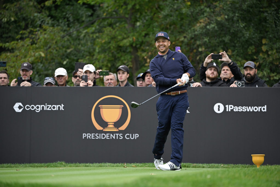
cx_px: 140
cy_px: 94
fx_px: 1867
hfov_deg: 8.6
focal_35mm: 240
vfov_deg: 5.7
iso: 1250
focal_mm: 240
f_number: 4
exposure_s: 1/1250
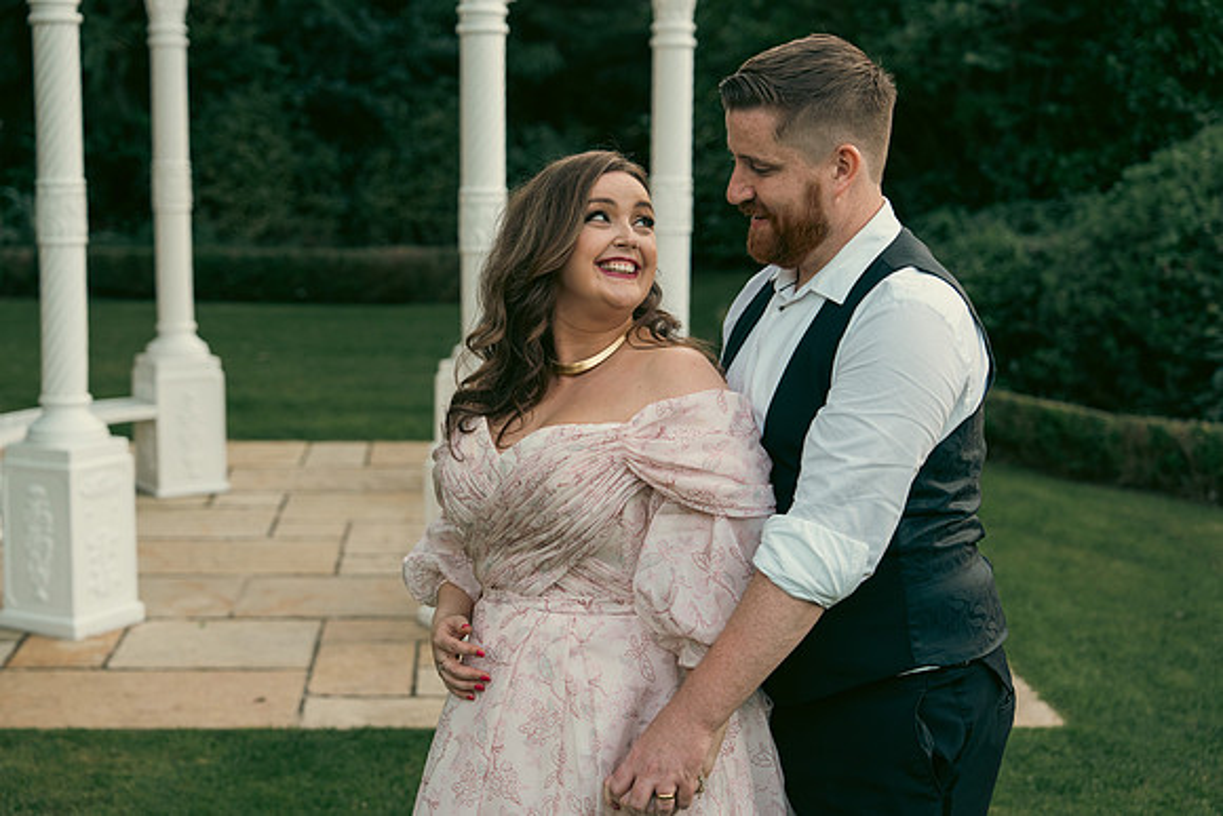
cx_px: 612
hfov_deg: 31.9
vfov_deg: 21.6
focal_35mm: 63
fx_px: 2141
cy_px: 408
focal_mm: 63
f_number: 3.5
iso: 800
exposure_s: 1/200
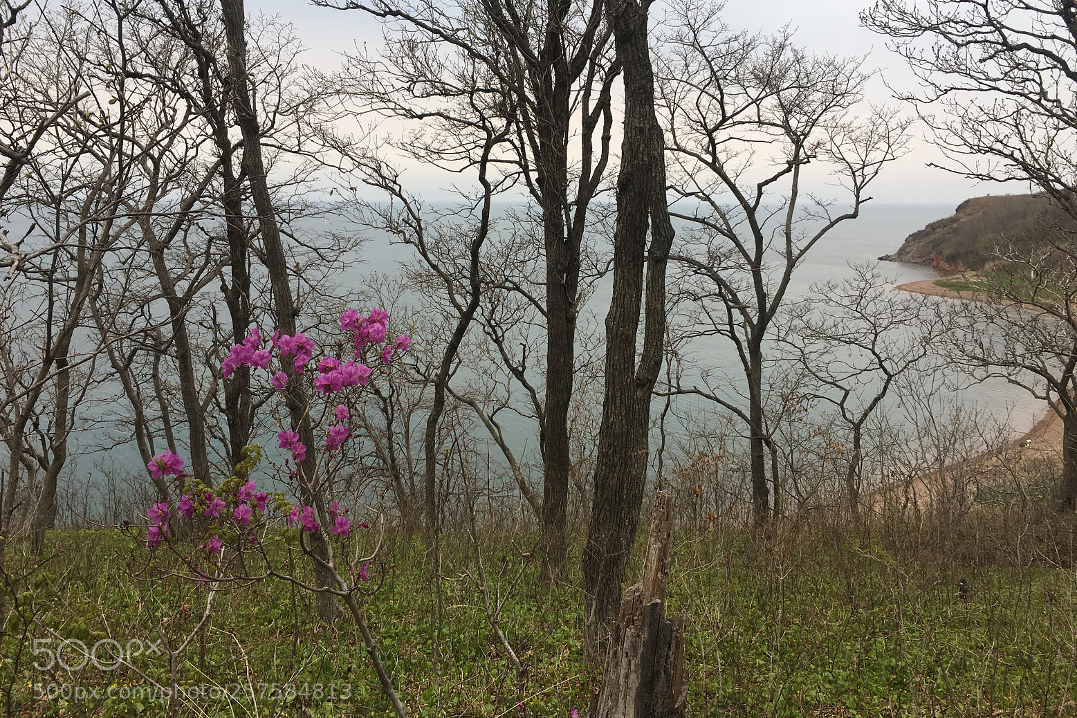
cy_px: 331
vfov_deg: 42.3
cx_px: 543
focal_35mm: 31
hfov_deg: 60.3
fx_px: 927
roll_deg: -0.7
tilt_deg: -8.8
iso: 25
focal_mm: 4.15
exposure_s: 1/388
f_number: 2.2
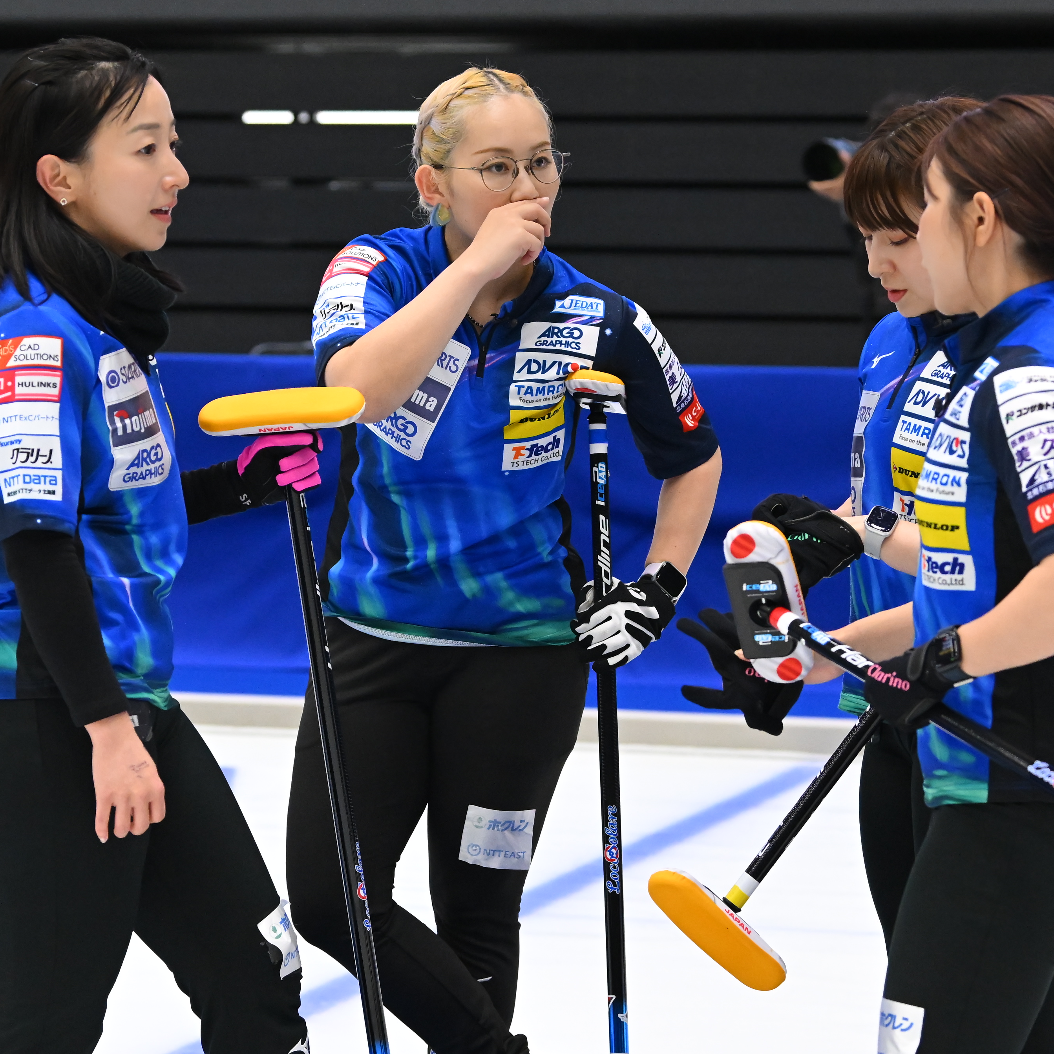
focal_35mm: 134
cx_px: 494
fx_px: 4616
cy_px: 527
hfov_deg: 13.0
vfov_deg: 13.0
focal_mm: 70
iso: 4000
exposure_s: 1/1250
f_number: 4
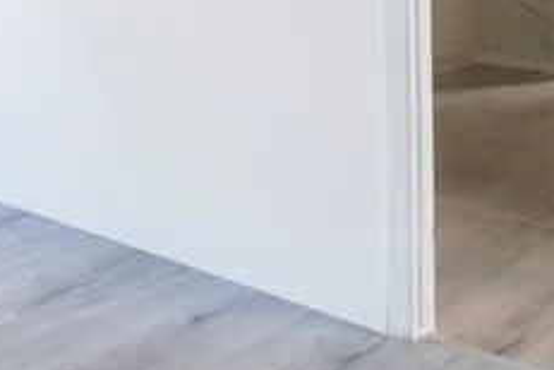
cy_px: -183
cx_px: -439
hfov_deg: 20.4
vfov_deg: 17.3
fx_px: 1093
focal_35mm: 71
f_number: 8
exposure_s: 1/40
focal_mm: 16
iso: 800
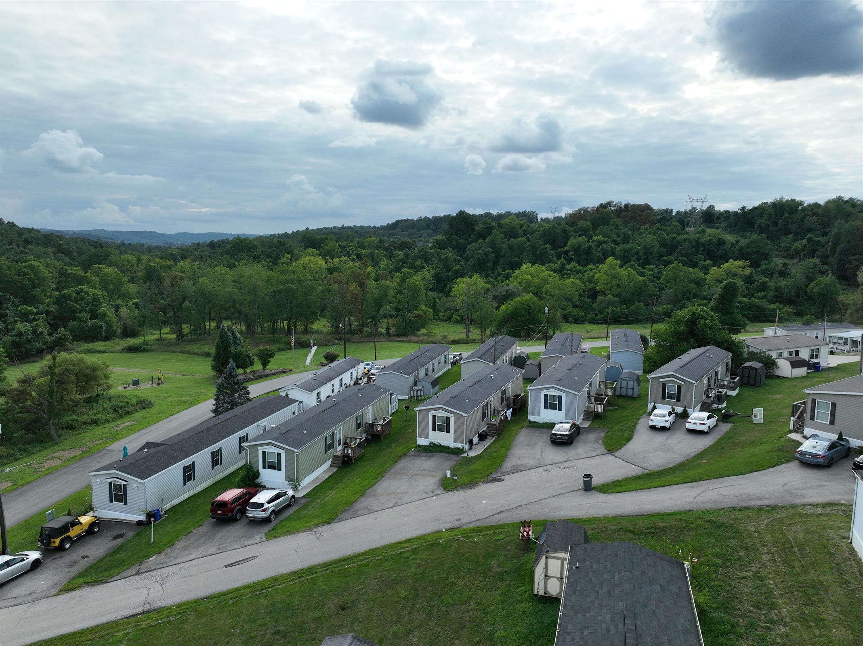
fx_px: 598
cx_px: 432
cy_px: 323
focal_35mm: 24
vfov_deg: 56.8
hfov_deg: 71.6
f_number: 2.8
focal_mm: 12.29
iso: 340
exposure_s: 1/800
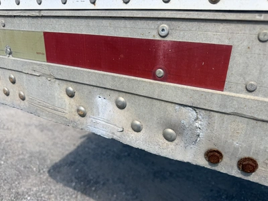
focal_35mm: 24
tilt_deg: -22.2
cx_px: 134
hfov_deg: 71.6
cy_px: 100
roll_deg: +0.3
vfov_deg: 56.8
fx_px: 186
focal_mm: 6.76
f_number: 1.78
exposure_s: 1/1855
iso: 80
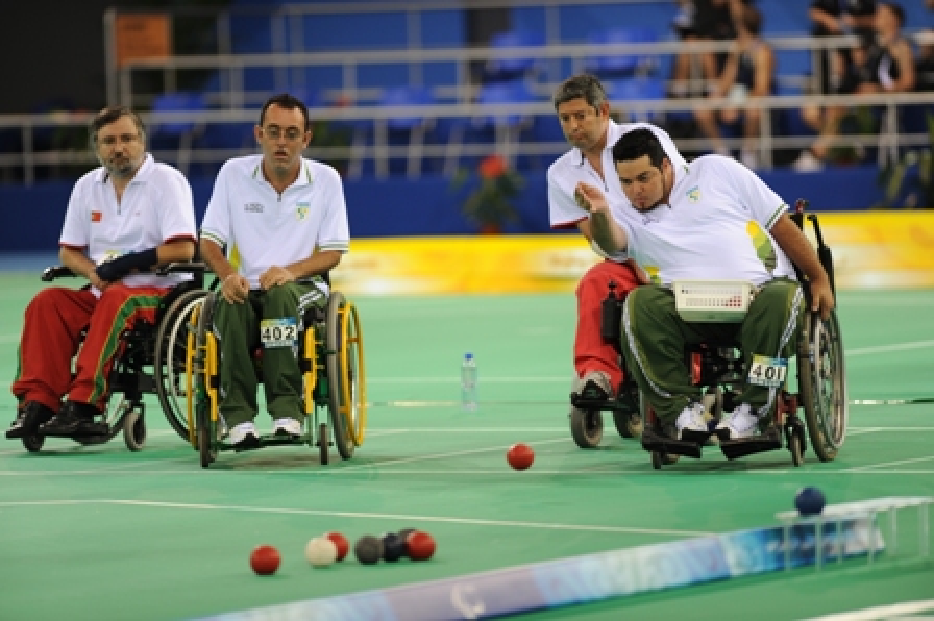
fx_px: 7777
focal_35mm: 300
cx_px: 467
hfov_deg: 6.9
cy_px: 310
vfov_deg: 4.6
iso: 400
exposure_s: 1/200
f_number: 2.8
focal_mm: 300
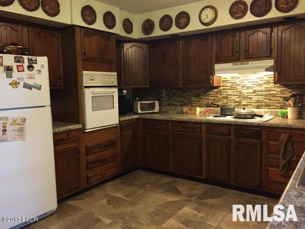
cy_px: 114
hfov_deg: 61.7
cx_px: 152
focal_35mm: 29
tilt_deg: -7.1
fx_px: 256
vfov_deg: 48.2
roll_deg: +1.1
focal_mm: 4.15
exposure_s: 1/24
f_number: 2.2
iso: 250
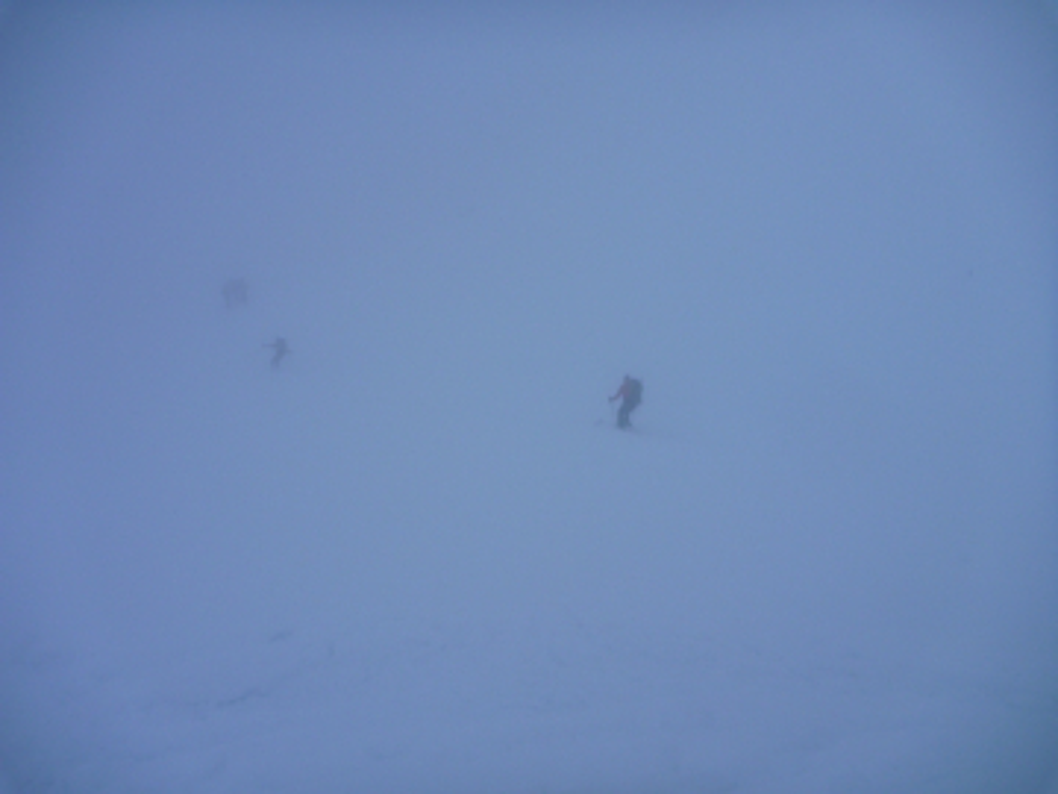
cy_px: 397
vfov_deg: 49.7
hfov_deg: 63.4
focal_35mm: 28
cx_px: 529
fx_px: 856
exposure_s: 1/500
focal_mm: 4.9
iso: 80
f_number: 3.3
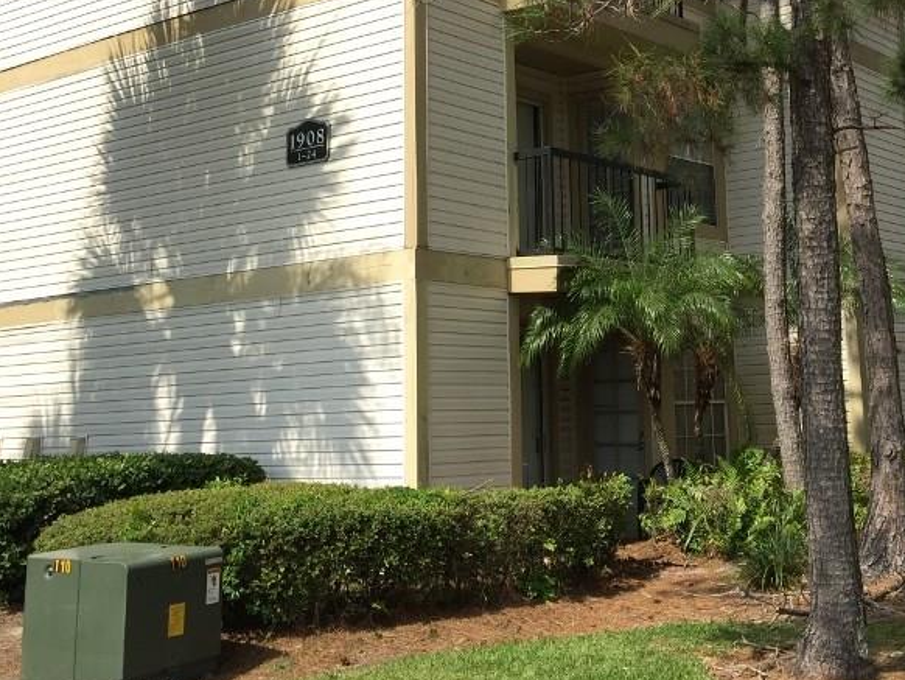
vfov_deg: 28.0
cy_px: 142
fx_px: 1334
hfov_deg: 37.1
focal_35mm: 51
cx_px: 594
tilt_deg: +13.5
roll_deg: +0.1
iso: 32
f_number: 2.2
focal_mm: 4.15
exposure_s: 1/1464
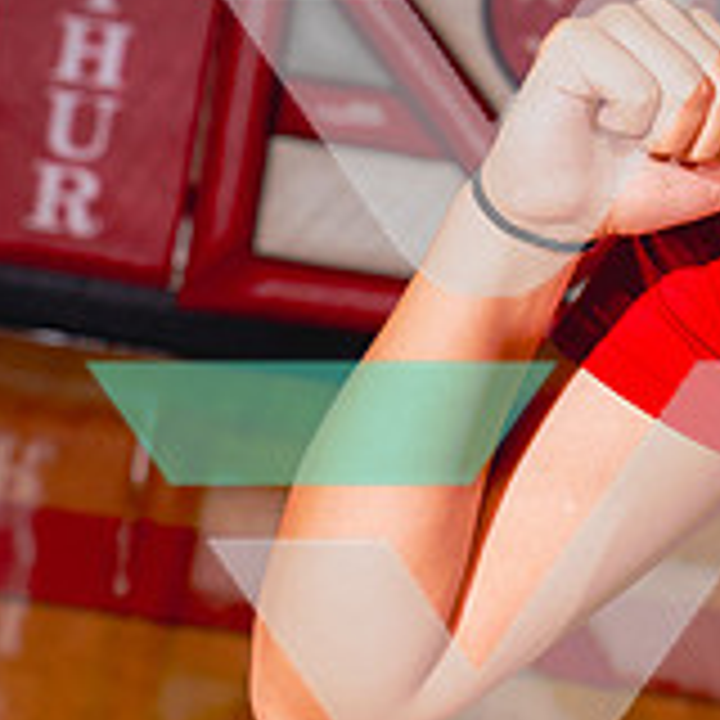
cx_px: 1246
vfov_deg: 10.5
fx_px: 3906
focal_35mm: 166
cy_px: 56
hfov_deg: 10.0
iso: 800
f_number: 8
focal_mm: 54
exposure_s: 1/250
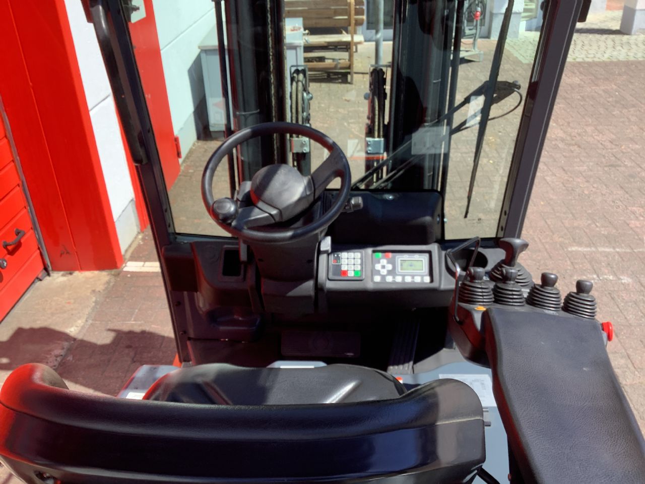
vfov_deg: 45.4
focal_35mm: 31
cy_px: 242
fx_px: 578
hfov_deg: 58.4
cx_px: 322
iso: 25
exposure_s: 1/405
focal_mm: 3.3
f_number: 2.4
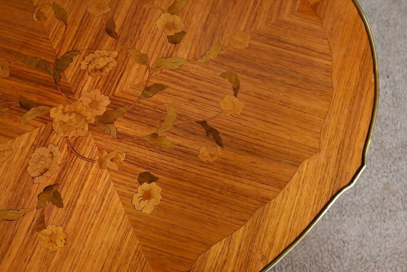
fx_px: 351
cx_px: 204
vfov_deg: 42.3
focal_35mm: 31
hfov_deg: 60.3
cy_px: 136
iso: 5000
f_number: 6.3
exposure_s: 1/100
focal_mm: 31
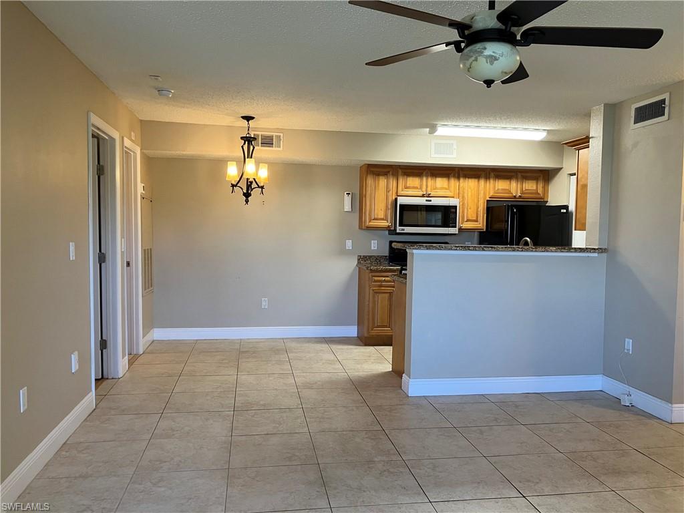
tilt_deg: -2.0
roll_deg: -1.2
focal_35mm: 28
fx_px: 553
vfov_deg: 49.7
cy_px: 256
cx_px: 342
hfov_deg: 63.4
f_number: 1.8
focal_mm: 3.99
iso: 80
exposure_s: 1/60
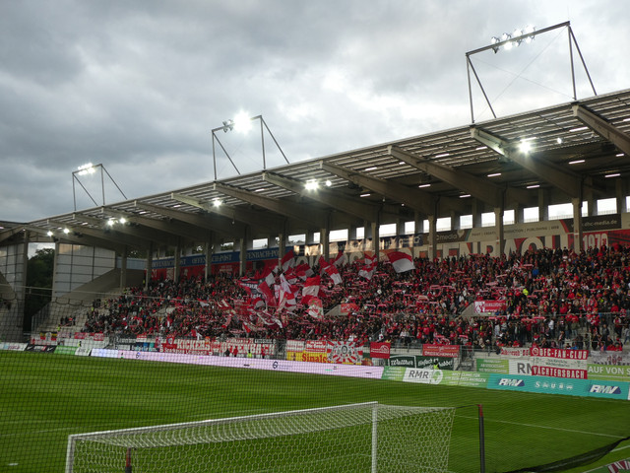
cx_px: 315
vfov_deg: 38.7
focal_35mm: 37
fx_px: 673
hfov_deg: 50.1
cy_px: 236
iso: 100
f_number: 3.7
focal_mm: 6.7
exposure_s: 1/125
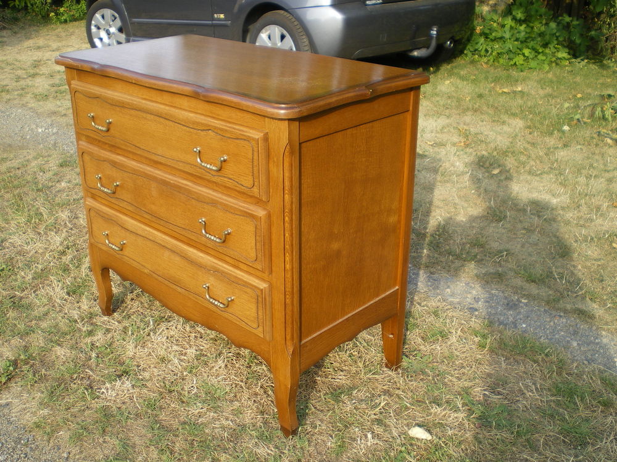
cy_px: 231
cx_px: 308
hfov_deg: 49.0
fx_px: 677
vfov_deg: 37.7
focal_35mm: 38
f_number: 3.1
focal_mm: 6.3
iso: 64
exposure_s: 1/160
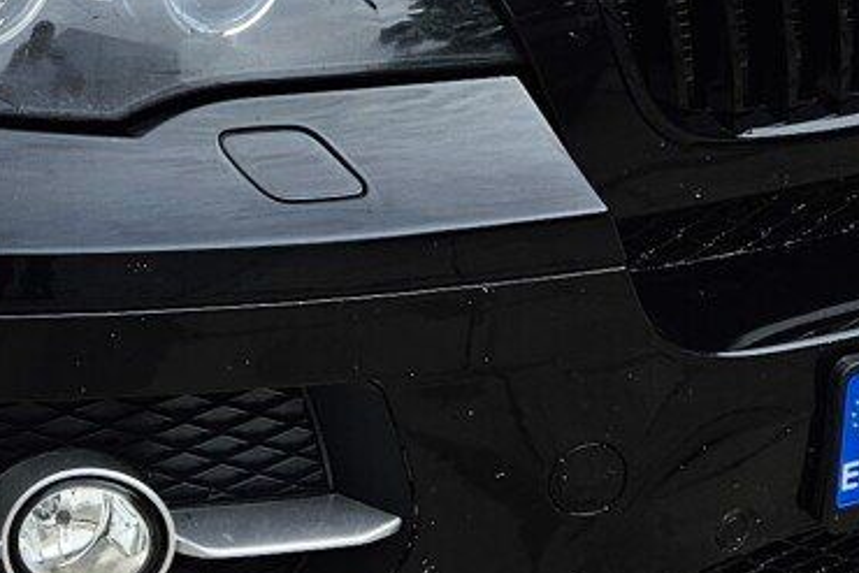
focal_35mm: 126
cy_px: -256
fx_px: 3008
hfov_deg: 15.9
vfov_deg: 10.6
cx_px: -28
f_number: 1.8
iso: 25
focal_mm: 5.4
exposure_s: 1/1132
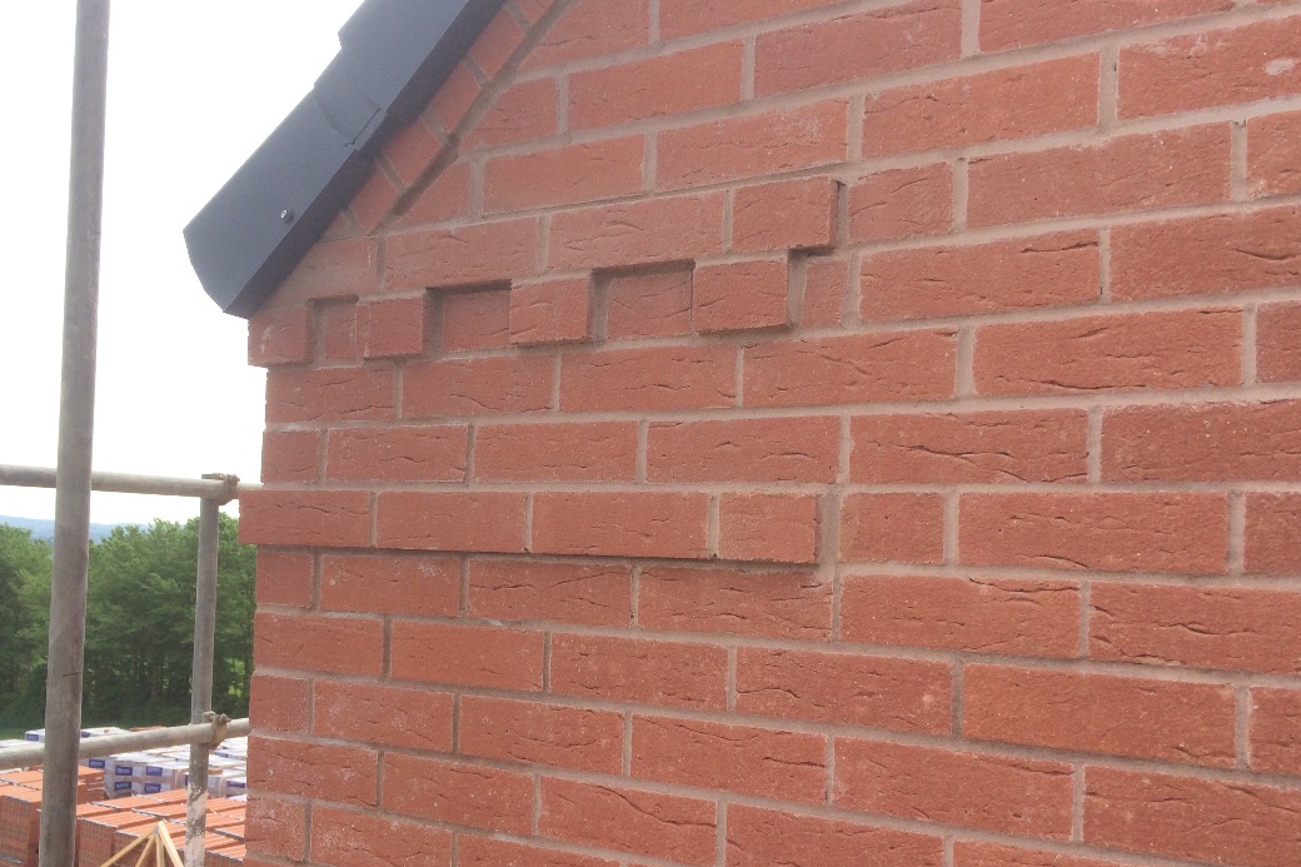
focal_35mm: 36
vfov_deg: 36.8
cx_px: 657
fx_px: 1301
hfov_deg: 53.1
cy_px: 504
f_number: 2.2
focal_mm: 4.12
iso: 64
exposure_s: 1/1642
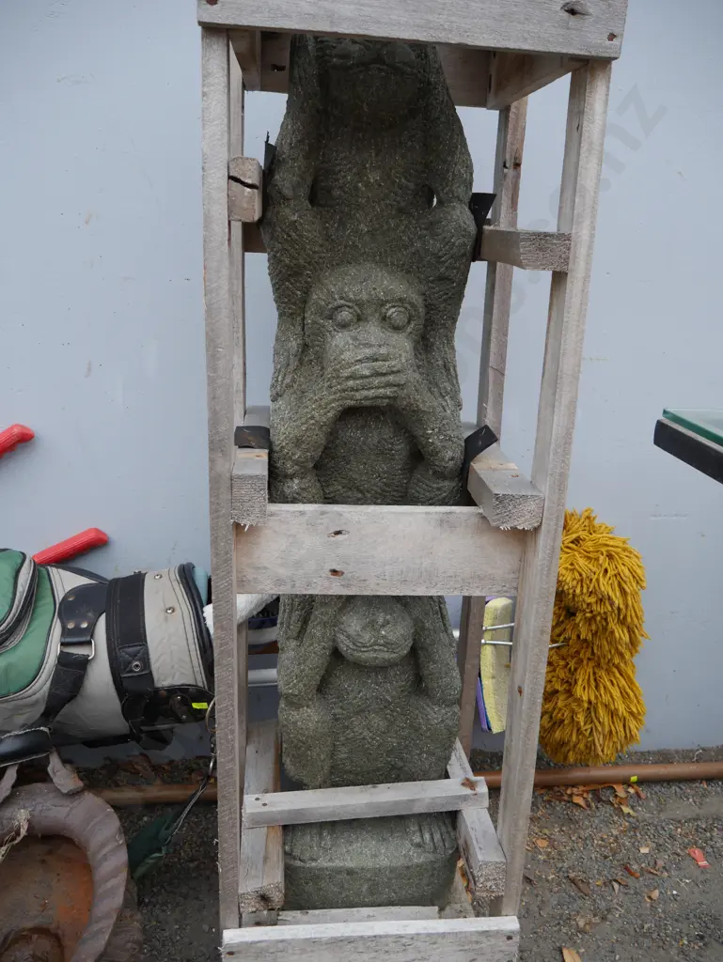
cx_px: 362
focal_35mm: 28
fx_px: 779
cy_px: 481
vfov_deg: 63.4
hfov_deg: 49.8
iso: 200
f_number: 4
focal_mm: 14
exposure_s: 1/160
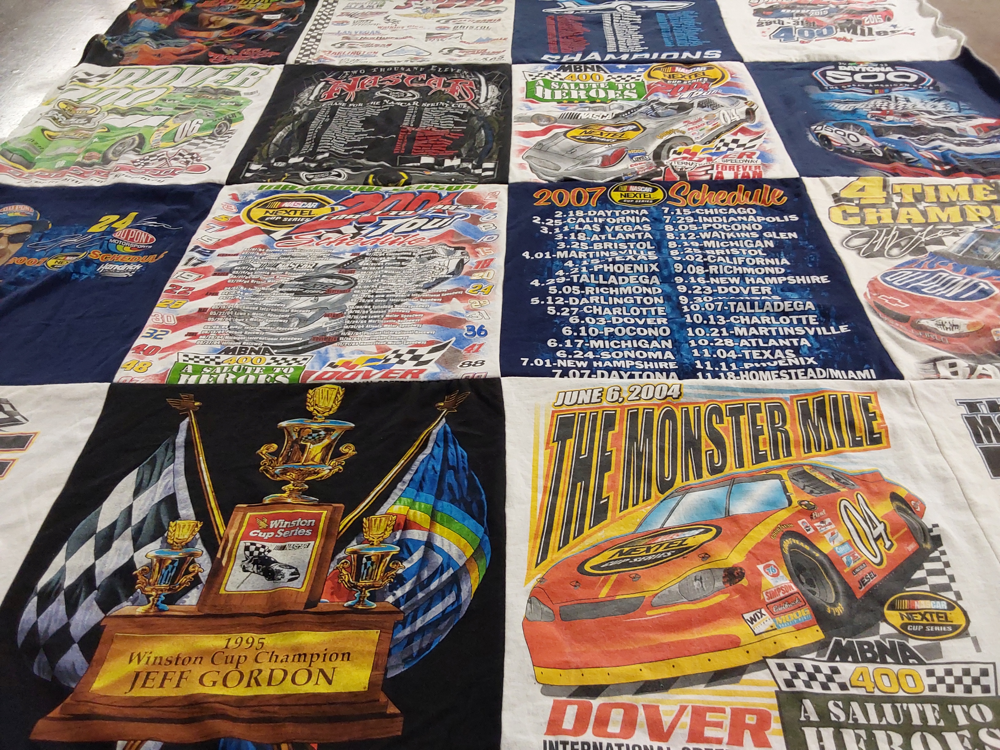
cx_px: 500
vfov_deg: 49.7
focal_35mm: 28
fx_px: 809
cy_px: 375
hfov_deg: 63.4
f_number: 1.9
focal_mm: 2.91
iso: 125
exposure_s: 1/60
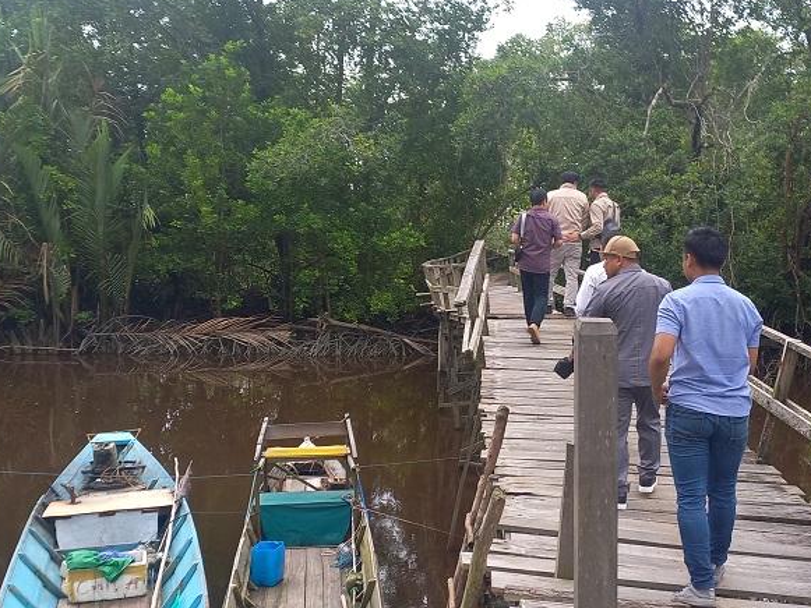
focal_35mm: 43
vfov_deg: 33.5
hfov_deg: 43.4
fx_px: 1008
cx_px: 523
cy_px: 351
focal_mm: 4.65
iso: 50
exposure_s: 1/176
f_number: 1.8
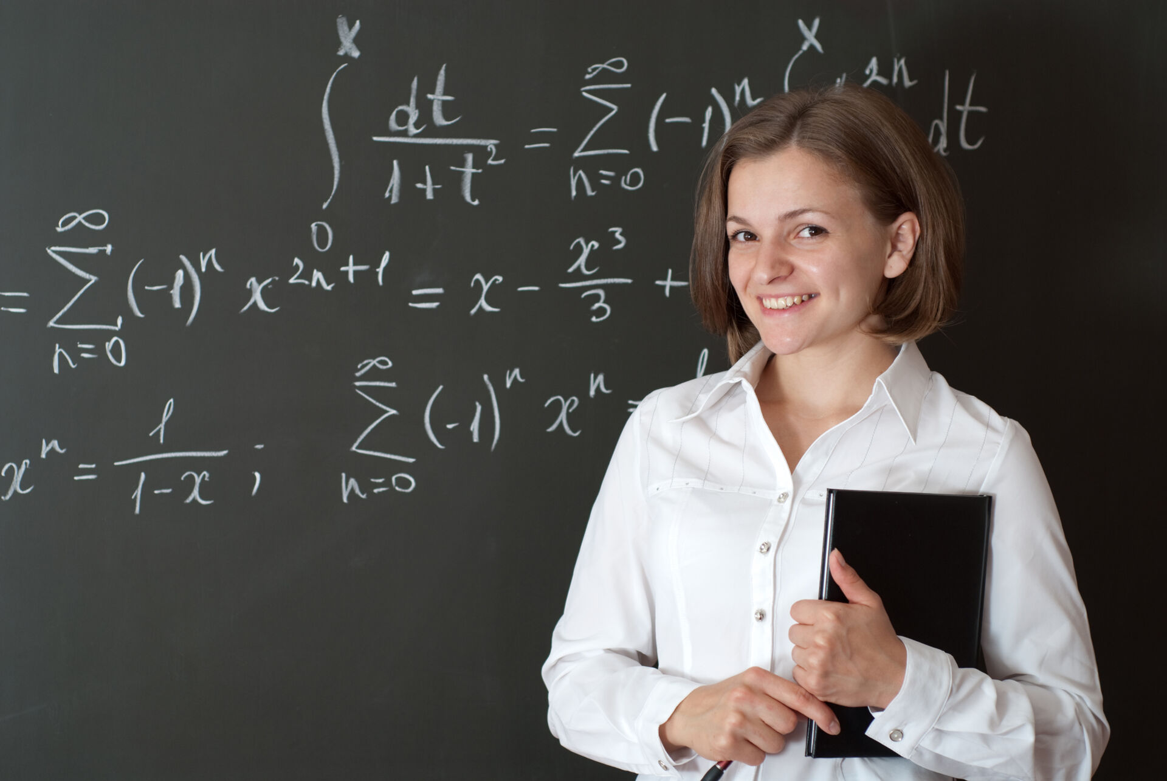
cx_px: 584
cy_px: 390
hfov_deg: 27.0
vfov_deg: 18.2
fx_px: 2434
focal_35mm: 75
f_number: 2.8
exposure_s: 1/60
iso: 100
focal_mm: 50
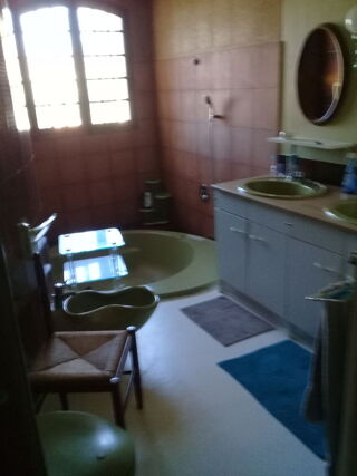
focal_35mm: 31
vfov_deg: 58.4
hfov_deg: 45.4
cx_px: 178
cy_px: 238
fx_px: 426
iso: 200
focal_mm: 3.3
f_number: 2.2
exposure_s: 1/17
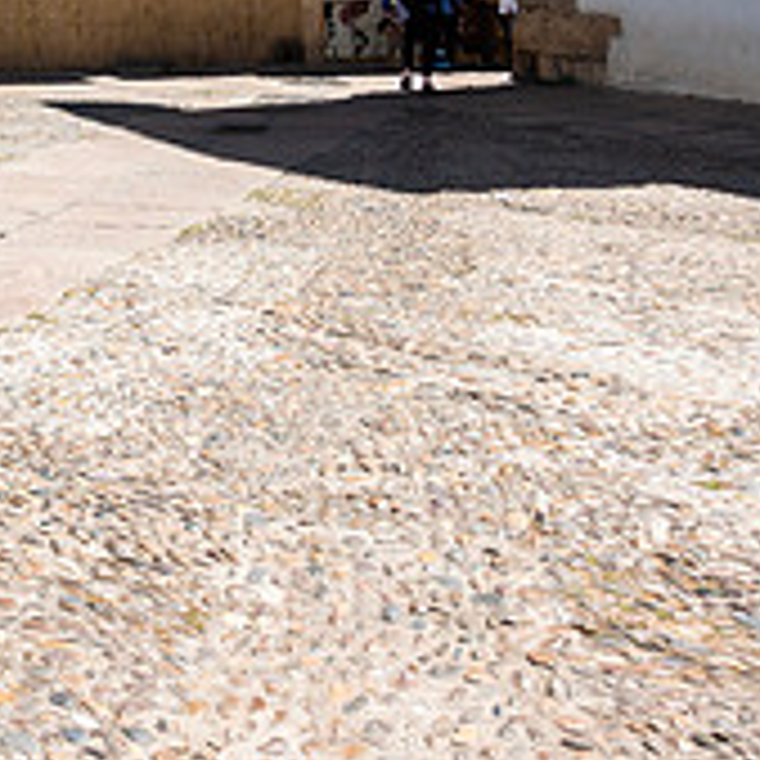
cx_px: -508
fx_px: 1739
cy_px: -106
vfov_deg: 23.0
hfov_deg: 19.8
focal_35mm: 70
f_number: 4.5
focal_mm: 8.8
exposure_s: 1/320
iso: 125
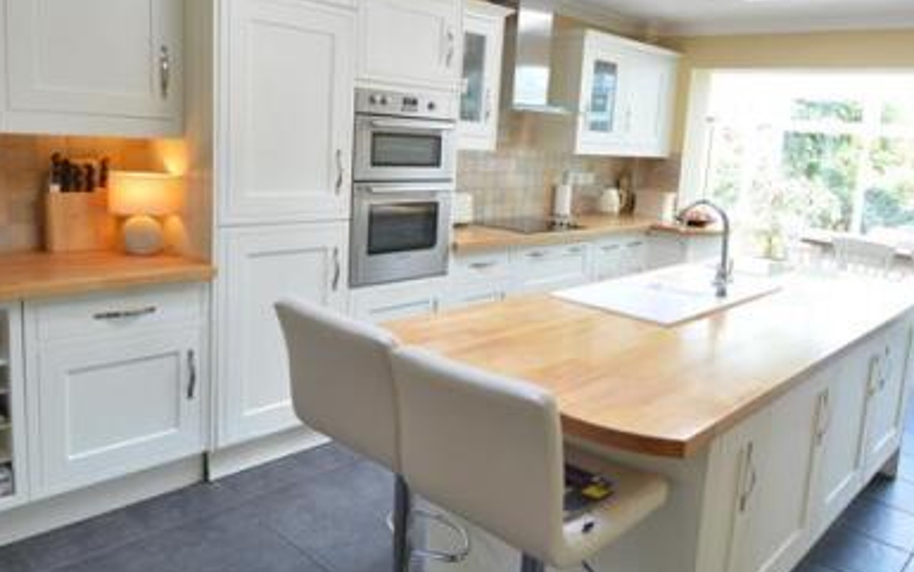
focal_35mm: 26
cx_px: 525
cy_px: 230
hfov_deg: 70.0
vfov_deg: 47.4
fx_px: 648
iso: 100
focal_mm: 10
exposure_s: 1/20
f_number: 3.5
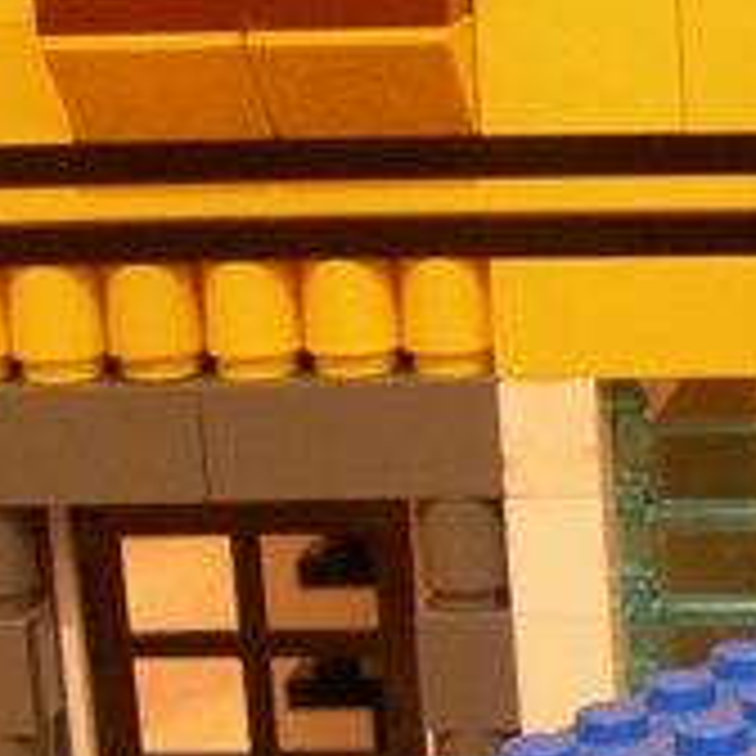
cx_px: 1426
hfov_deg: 10.2
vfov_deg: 10.8
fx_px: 3953
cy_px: 765
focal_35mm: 160
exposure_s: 1/1.8
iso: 200
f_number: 2.8
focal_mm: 7.8
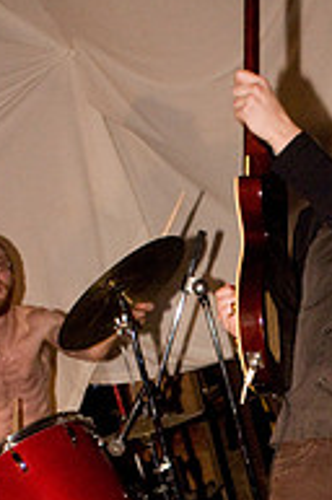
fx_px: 972
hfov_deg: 19.2
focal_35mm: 70
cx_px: 268
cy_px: 508
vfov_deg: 27.2
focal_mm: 20
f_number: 2.8
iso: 1250
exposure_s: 1/50
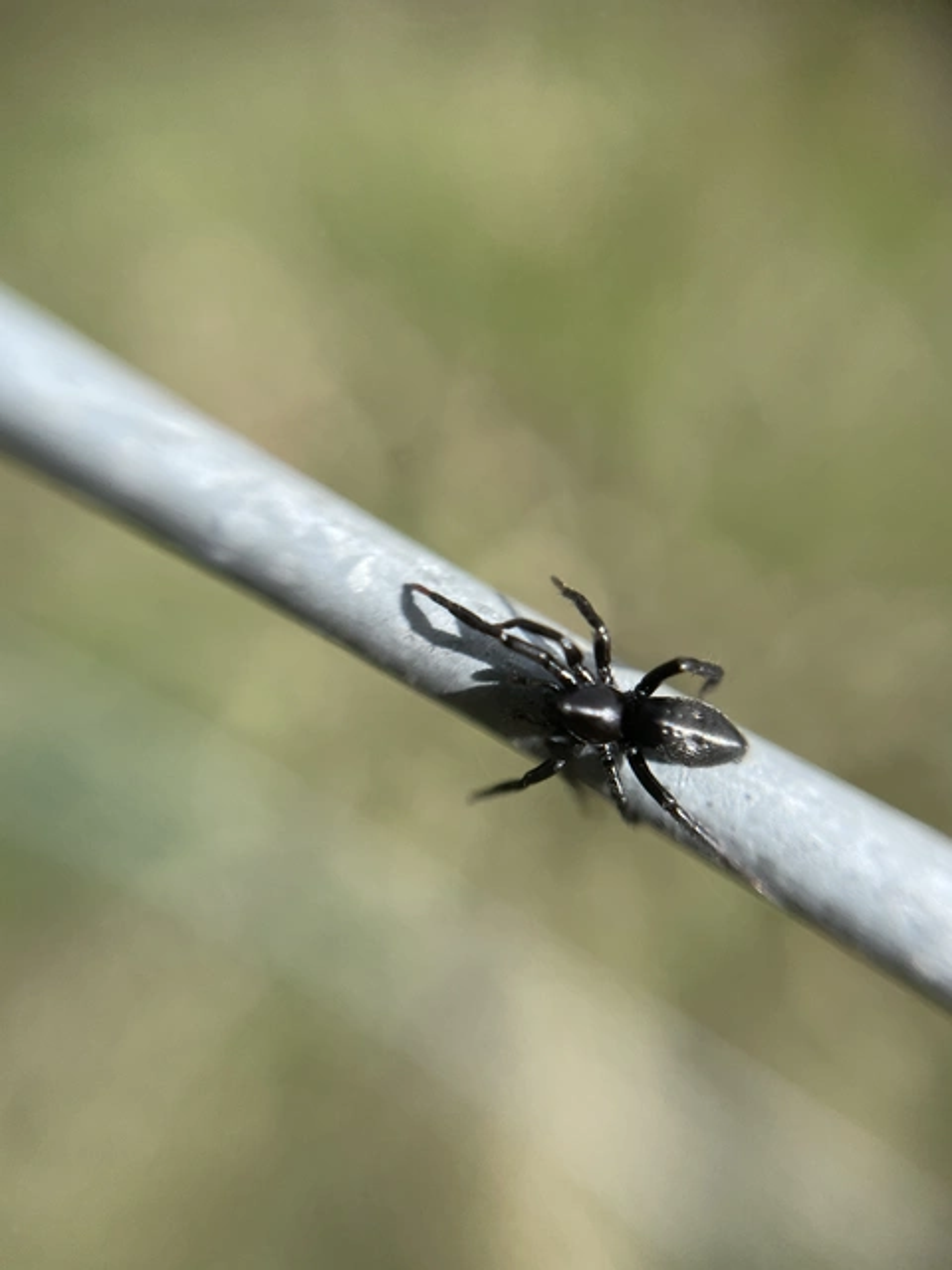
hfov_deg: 53.1
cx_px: 476
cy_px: 635
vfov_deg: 67.3
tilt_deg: -76.1
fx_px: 953
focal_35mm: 26
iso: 32
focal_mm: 4.2
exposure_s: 1/1531
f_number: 1.6
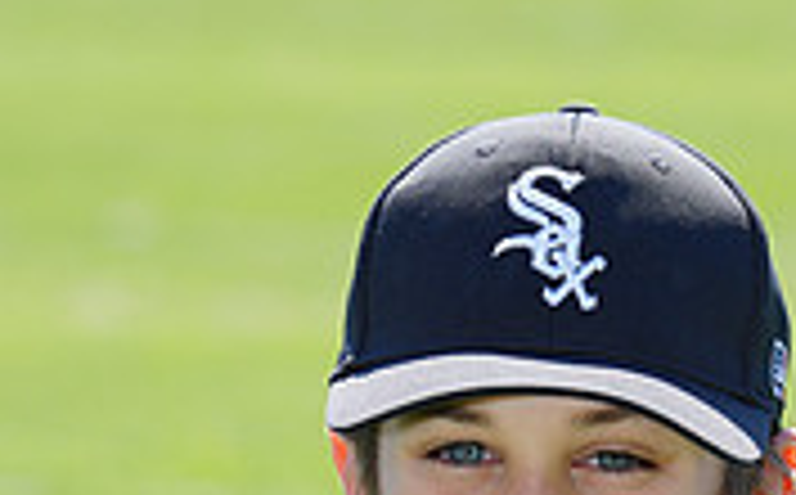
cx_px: 616
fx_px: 14490
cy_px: 718
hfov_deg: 3.1
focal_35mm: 669
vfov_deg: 2.0
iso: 200
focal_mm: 200
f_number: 9
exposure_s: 1/250
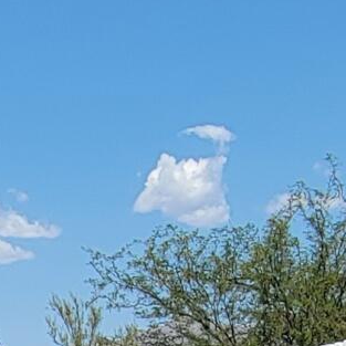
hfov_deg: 14.4
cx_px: -224
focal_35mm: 110
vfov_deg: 13.3
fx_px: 1244
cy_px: 720
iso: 50
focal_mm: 2.2
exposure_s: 1/1794
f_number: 2.2
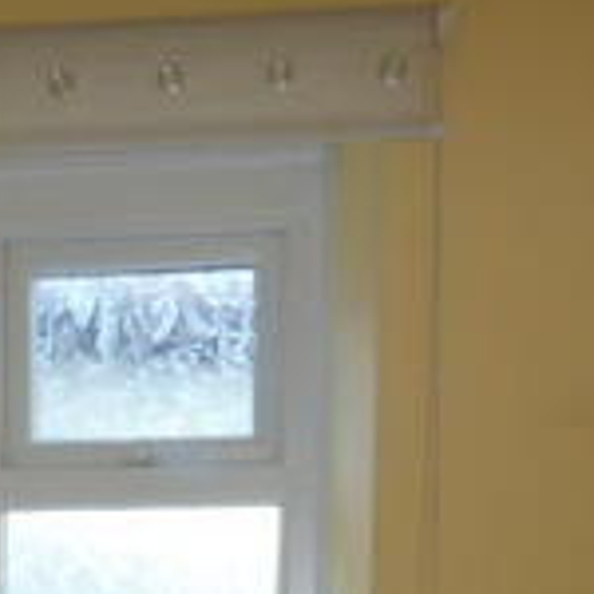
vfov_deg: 18.3
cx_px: -50
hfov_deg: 19.4
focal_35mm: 86
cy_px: 849
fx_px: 1670
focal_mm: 4.1
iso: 100
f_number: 3.3
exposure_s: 1/30
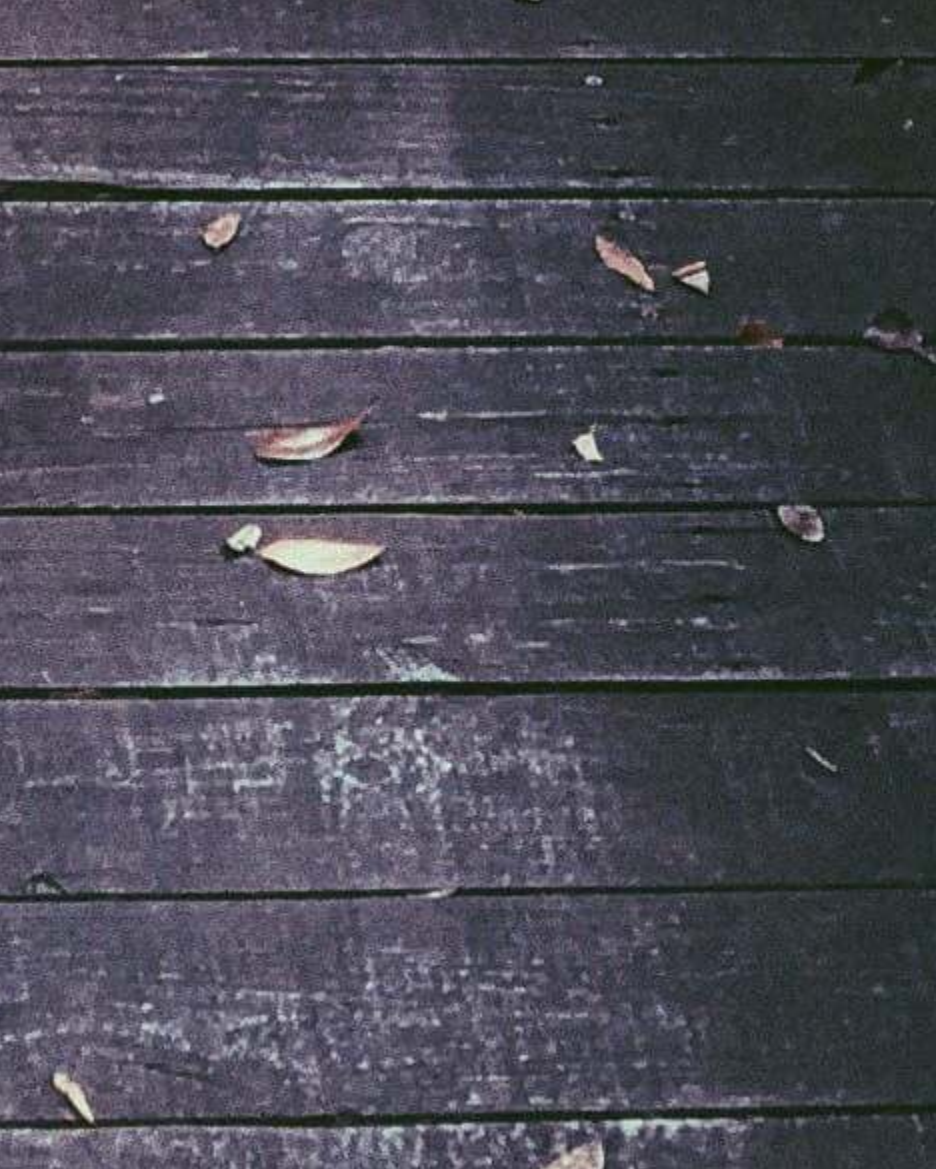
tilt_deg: -6.2
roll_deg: -0.8
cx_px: 32
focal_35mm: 195
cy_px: -2500
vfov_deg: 8.2
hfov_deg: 7.9
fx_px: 6752
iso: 25
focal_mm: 4.15
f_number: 2.2
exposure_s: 1/272
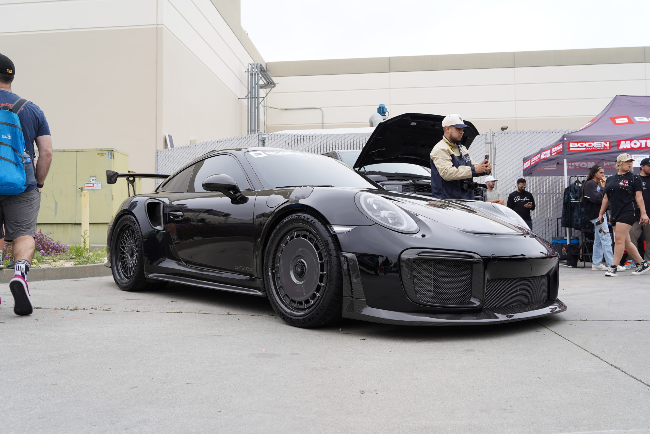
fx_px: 560
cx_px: 325
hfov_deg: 60.3
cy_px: 217
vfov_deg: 42.3
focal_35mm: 31
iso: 100
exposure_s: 1/160
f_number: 8
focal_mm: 31
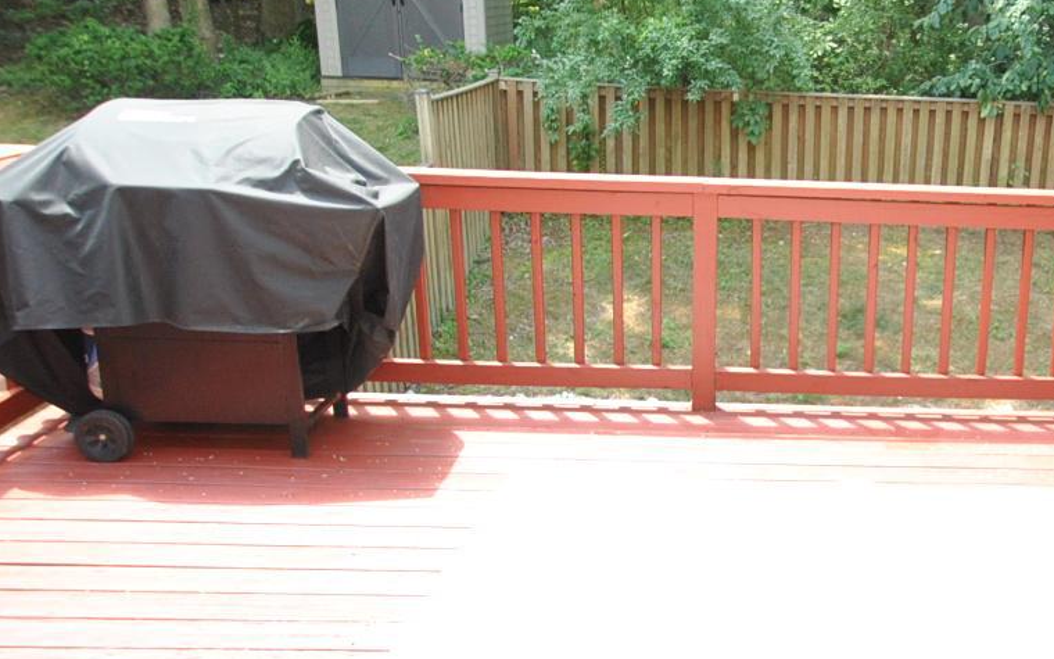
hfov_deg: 47.1
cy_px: 334
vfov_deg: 32.8
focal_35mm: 39
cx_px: 875
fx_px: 1120
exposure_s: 1/200
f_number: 4.5
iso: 400
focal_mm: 10
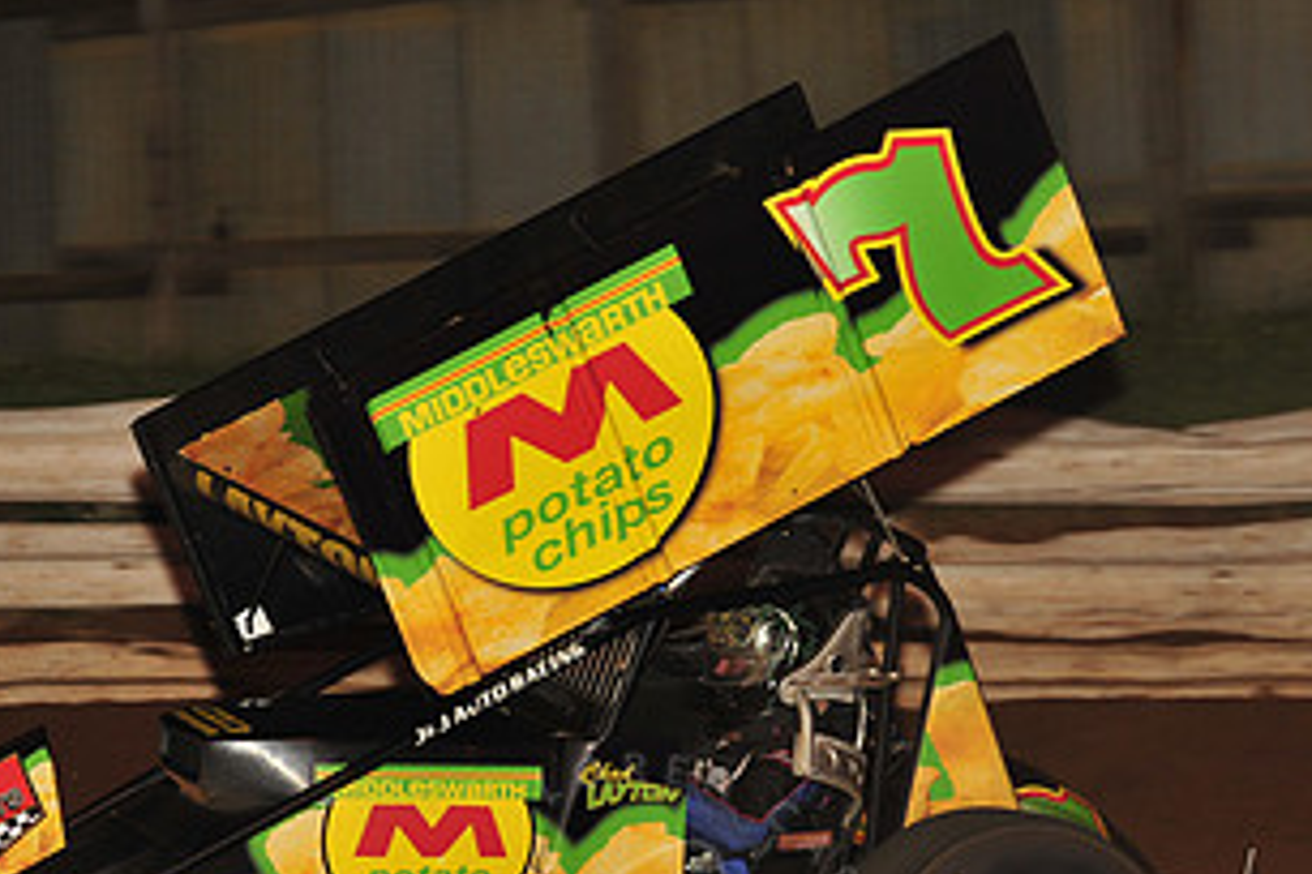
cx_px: 635
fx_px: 10714
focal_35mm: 294
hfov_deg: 7.0
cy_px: 617
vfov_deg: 4.7
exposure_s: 1/320
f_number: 6.3
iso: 800
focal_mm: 155
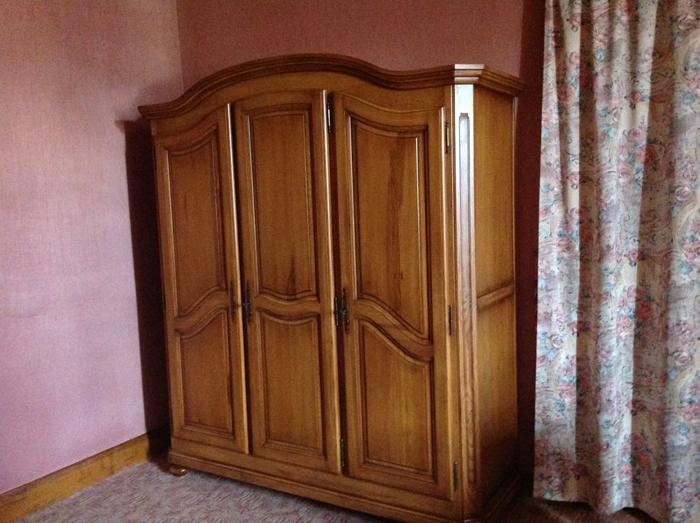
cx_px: 350
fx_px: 707
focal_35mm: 35
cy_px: 262
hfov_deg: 52.7
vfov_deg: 40.6
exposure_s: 1/15
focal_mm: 4.28
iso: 800
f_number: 2.4
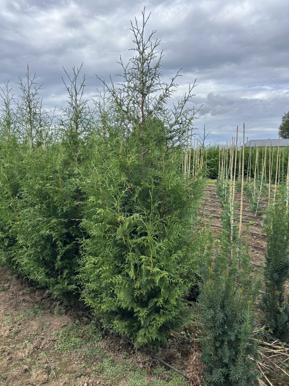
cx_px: 144
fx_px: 289
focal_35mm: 26
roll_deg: -0.5
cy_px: 193
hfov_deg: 53.1
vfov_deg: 67.3
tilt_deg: -7.6
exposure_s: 1/2695
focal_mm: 5.7
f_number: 1.5
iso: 50
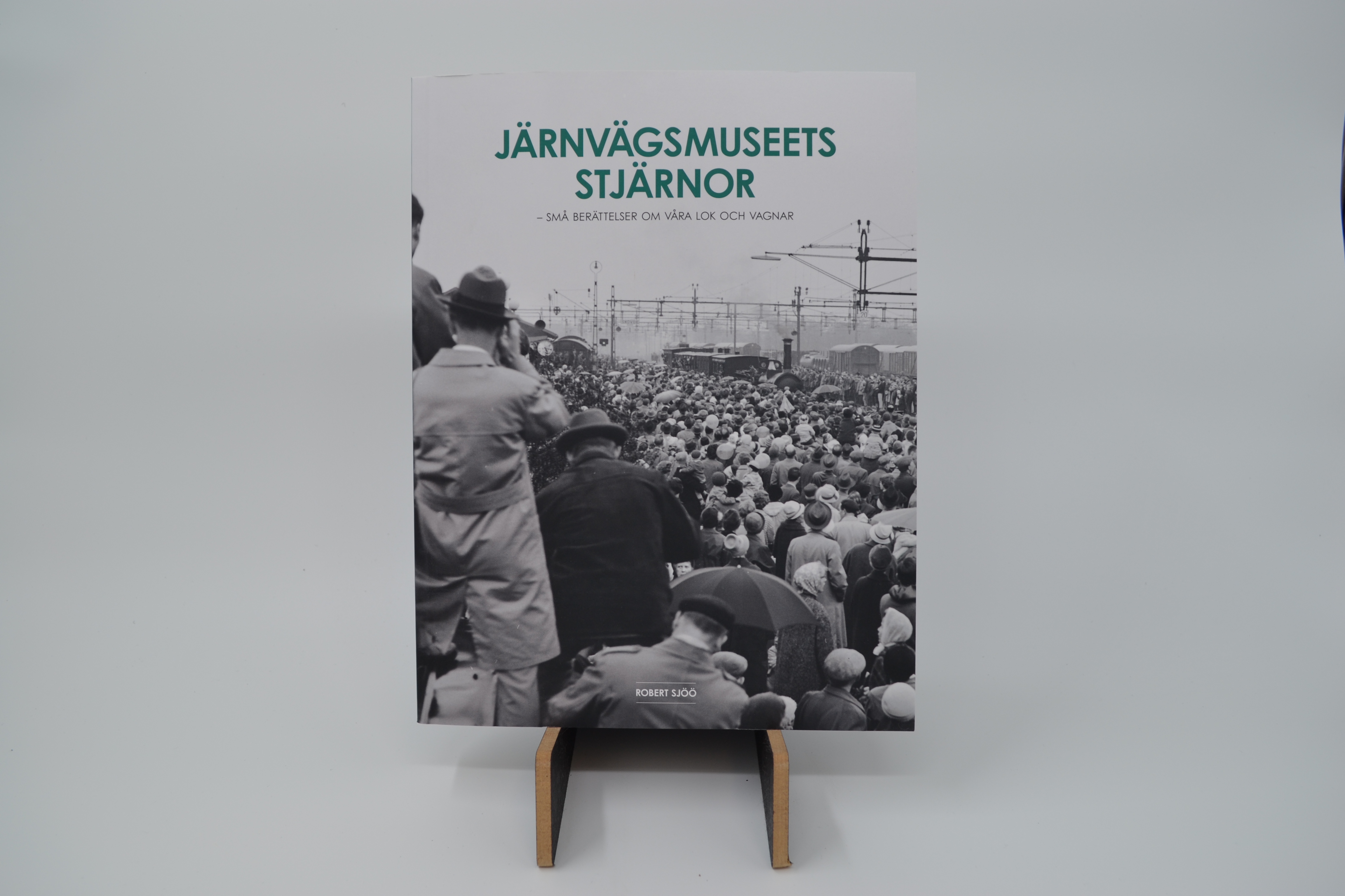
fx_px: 1121
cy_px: 448
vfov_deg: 43.6
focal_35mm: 30
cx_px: 672
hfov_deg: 61.9
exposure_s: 1/125
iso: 100
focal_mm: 20
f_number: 5.6
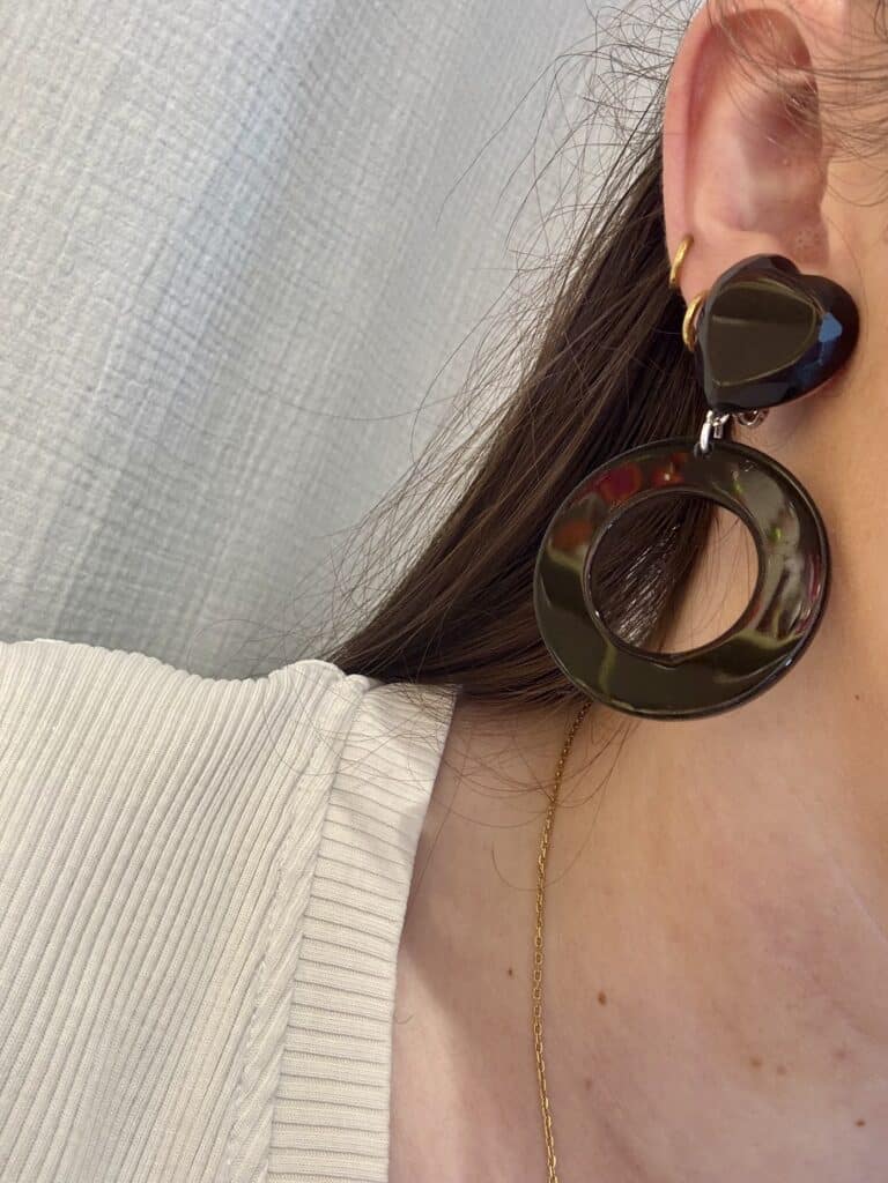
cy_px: 592
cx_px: 444
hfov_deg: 46.8
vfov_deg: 60.0
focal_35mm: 30
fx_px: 1026
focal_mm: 2.69
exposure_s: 1/50
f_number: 1.9
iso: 80
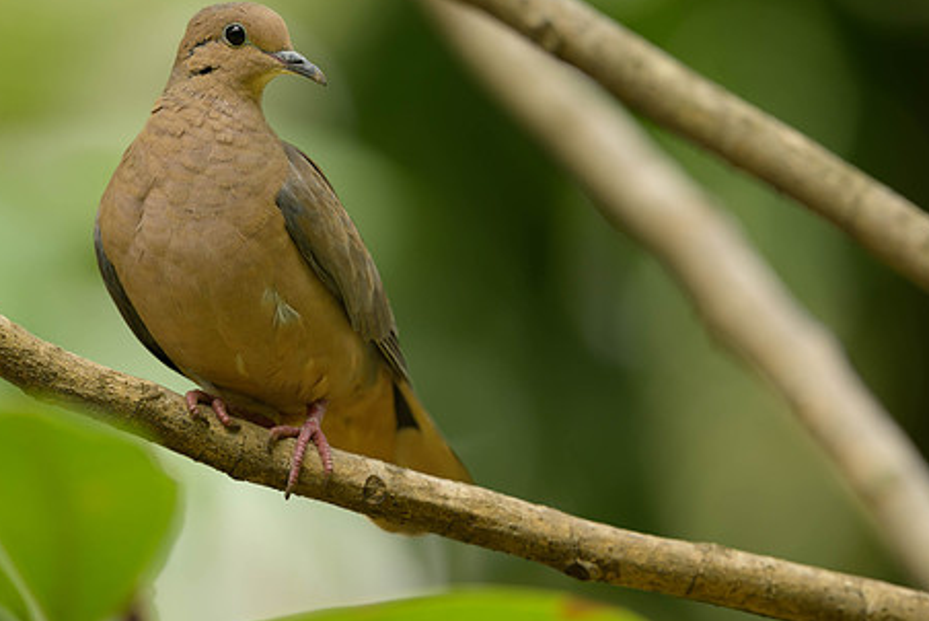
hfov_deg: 2.4
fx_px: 22284
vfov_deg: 1.6
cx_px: 669
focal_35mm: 863
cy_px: 285
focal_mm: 400
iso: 220
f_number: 4
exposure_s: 1/320
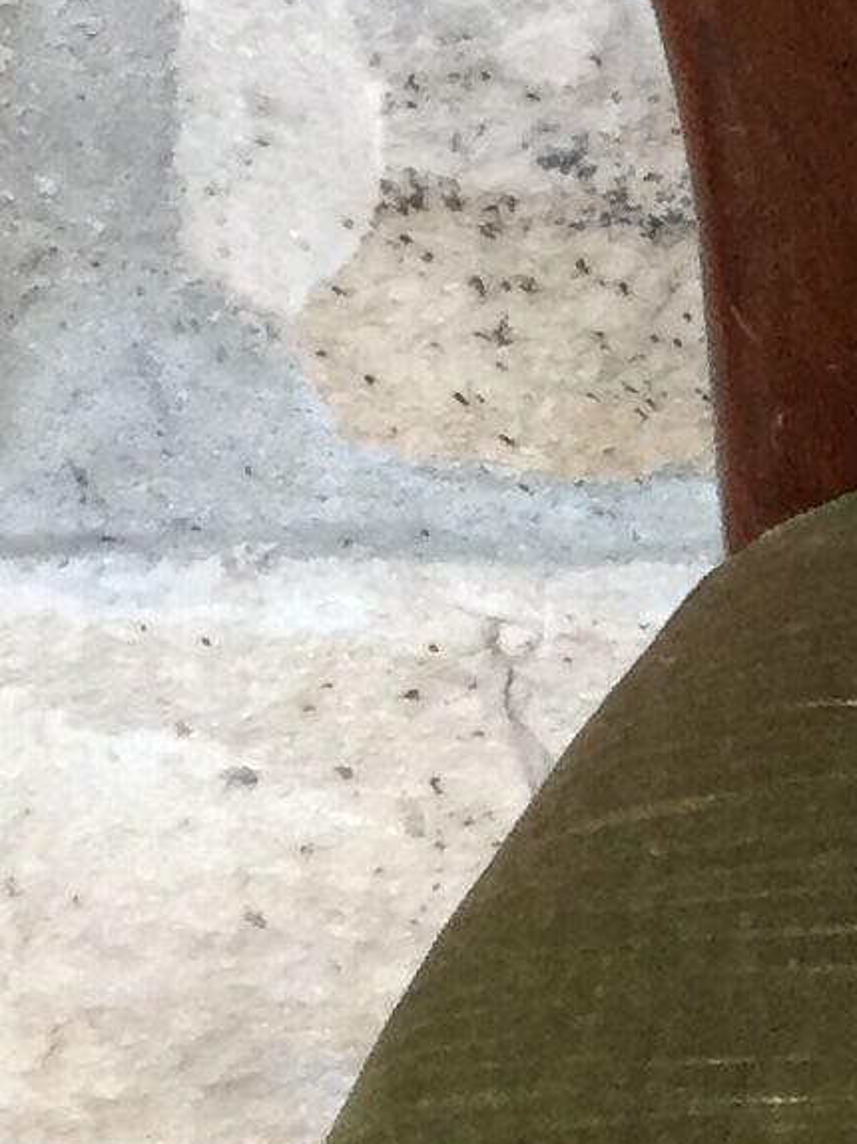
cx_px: 1738
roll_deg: -5.5
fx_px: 5451
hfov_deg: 8.5
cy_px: 755
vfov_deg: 12.0
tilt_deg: -41.1
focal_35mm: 165
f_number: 2.2
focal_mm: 4.15
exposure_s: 1/33
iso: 80
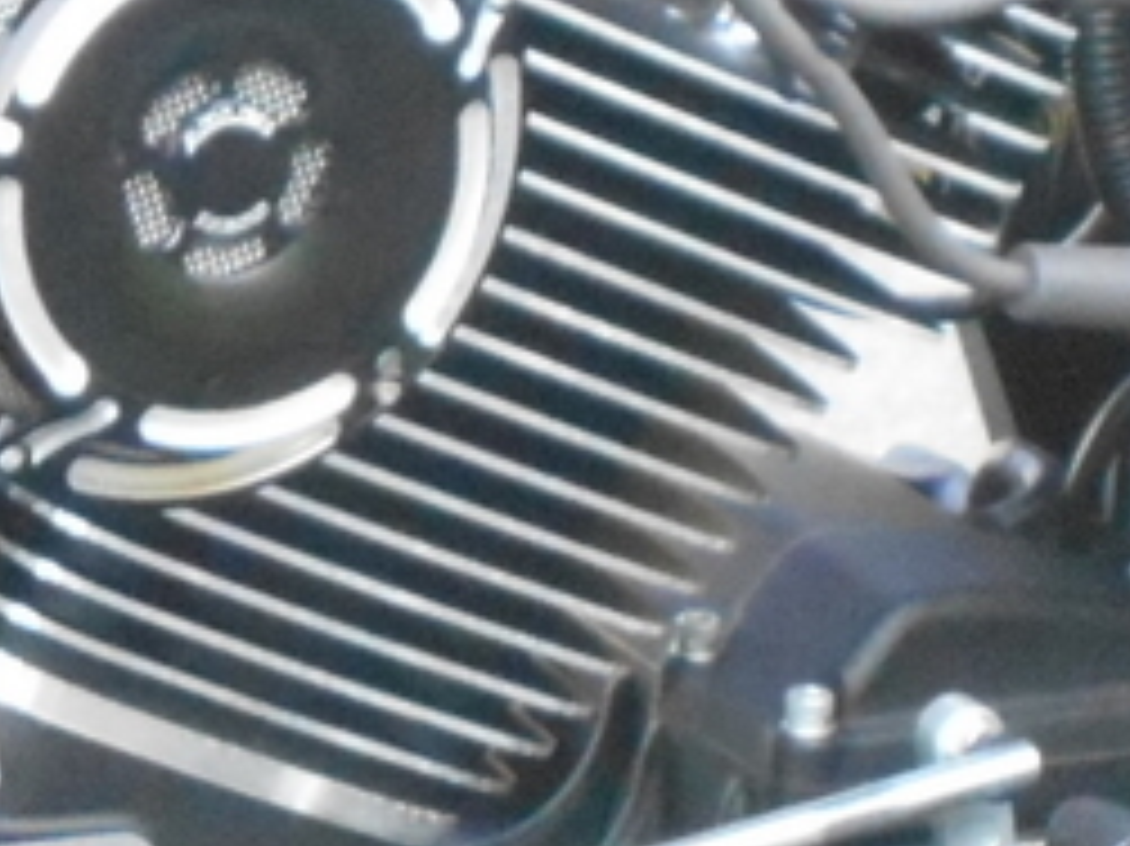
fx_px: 9038
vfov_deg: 5.4
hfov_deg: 7.2
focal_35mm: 277
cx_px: 558
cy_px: 585
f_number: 4.9
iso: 800
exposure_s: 1/160
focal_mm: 10
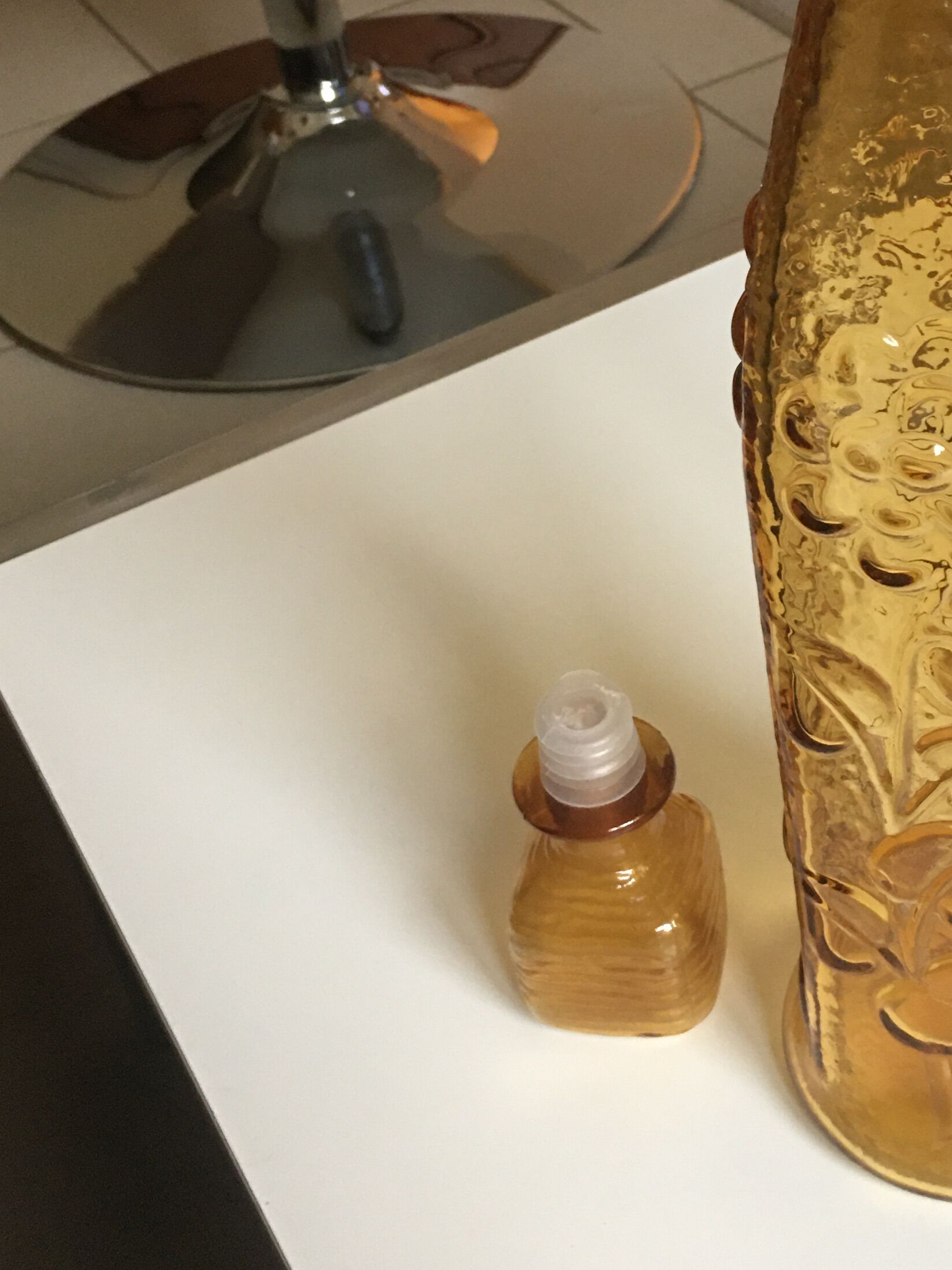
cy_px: 448
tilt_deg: -36.6
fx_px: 1943
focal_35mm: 53
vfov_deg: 35.9
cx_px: 779
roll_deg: +5.6
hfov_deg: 26.9
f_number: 2.2
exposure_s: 1/17
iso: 100
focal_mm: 4.15
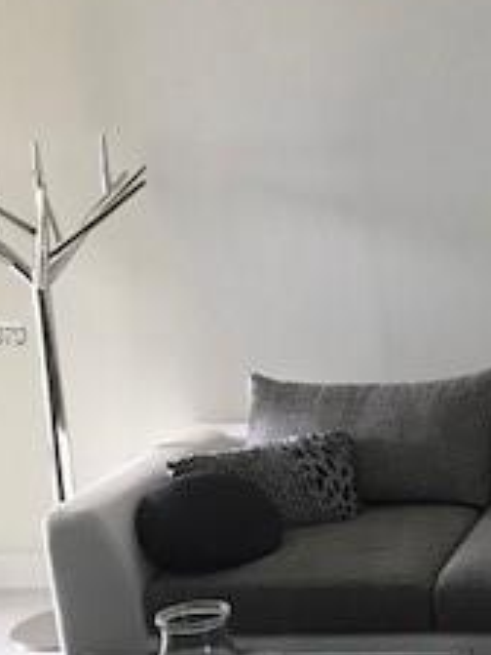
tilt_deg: -8.8
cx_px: 544
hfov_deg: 17.8
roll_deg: +5.0
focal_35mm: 80
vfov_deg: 24.4
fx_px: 1513
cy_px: 333
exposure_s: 1/15
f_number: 1.8
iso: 80
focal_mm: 3.99
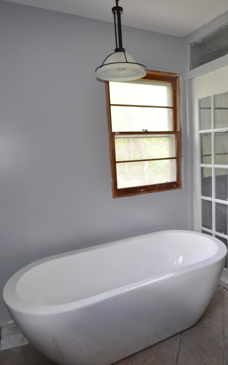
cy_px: 178
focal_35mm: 24
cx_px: 136
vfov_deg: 74.8
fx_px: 239
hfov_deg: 50.8
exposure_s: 1/125
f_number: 3.5
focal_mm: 10
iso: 720
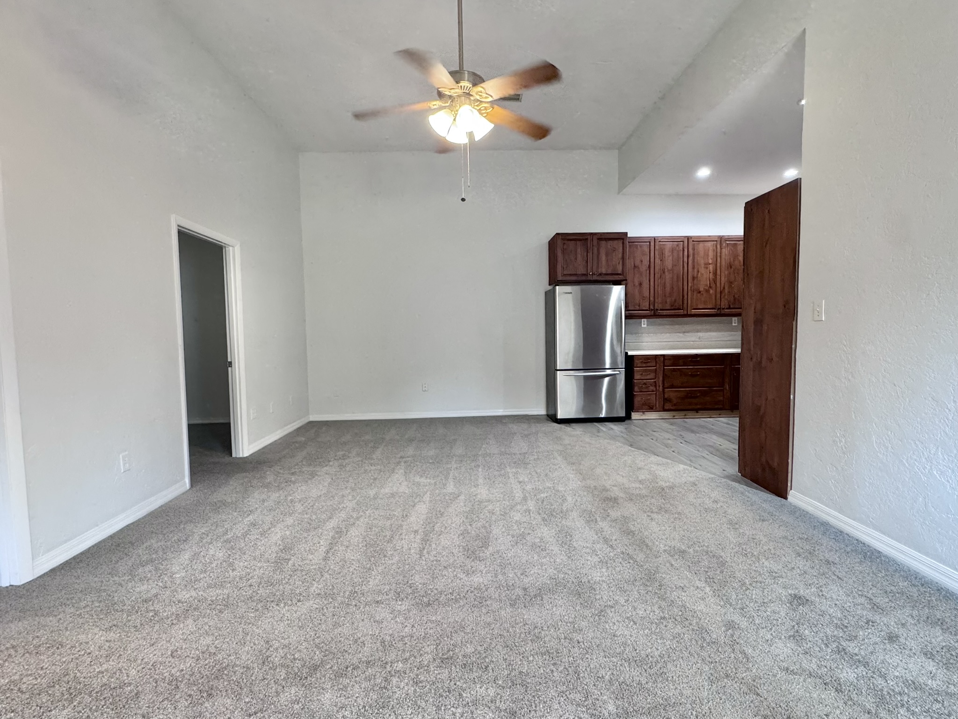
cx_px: 479
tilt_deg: -4.3
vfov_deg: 85.7
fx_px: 387
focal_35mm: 14
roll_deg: +1.5
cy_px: 360
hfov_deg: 102.1
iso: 250
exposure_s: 1/60
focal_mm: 2.22
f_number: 2.2
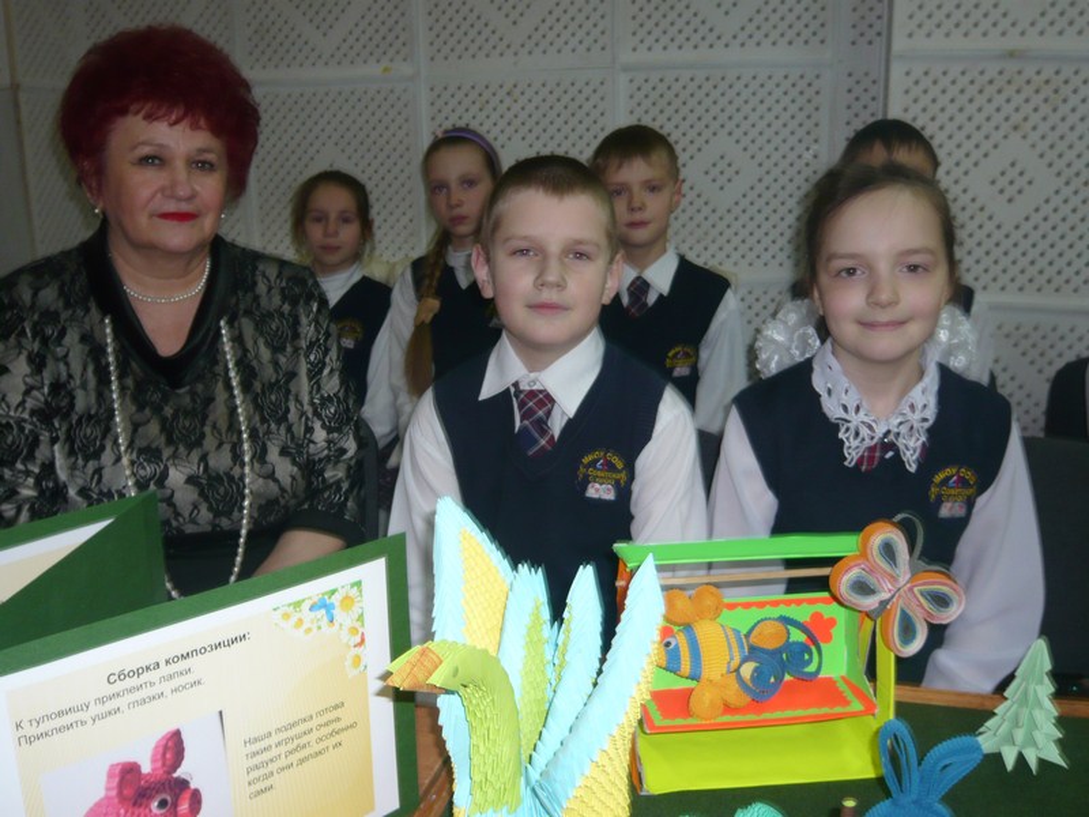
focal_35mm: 34
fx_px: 1070
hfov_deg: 54.0
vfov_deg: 41.8
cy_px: 408
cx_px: 544
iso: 100
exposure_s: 1/30
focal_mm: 5.5
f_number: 3.1
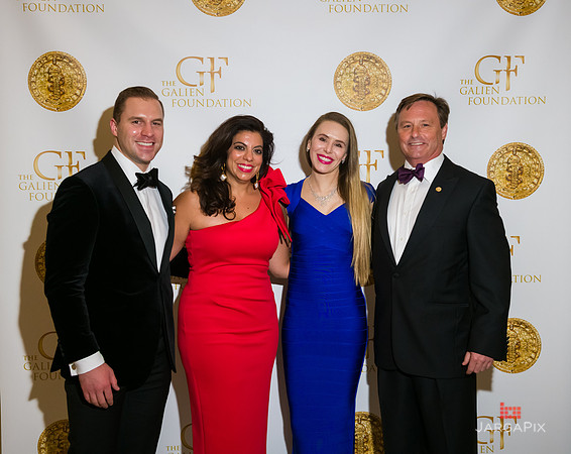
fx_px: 908
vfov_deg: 28.1
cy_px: 227
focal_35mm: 54
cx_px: 275
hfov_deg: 34.9
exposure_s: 1/125
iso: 1600
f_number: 5
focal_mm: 48
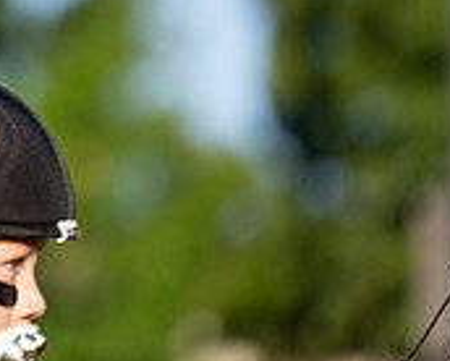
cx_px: -262
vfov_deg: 2.9
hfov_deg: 3.6
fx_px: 7093
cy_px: -55
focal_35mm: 532
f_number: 2.8
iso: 200
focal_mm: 157
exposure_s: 1/2500
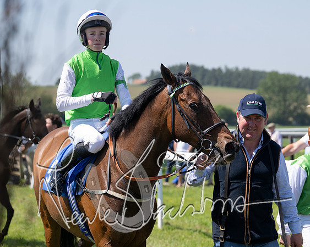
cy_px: 133
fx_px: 1095
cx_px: 181
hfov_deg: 16.1
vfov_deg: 12.9
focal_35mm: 119
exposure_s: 1/1600
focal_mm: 98
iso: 400
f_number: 5
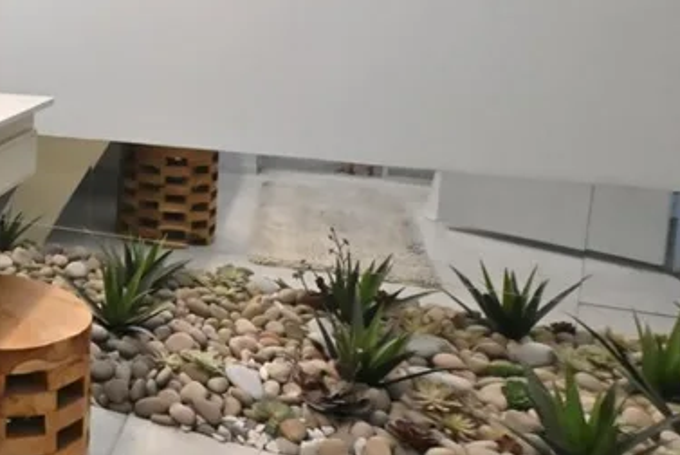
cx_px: -150
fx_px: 718
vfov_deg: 34.0
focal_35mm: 38
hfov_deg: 37.3
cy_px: 89
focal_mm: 14
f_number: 18
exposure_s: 1/60
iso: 8000
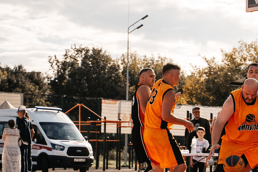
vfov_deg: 11.8
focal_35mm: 116
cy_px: 114
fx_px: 831
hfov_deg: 17.5
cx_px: 211
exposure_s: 1/4000
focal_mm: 55
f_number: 3.5
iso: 250
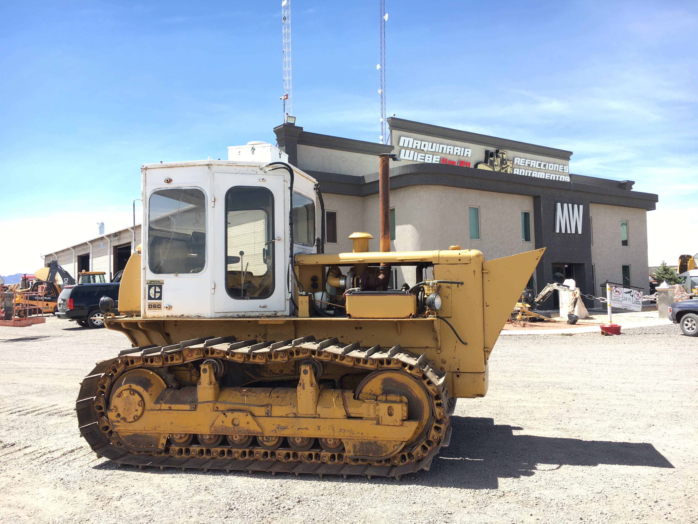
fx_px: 585
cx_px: 349
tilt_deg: +3.3
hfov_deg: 61.7
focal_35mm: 29
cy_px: 262
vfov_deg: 48.2
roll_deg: +1.2
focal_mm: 4.15
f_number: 2.2
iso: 25
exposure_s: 1/601
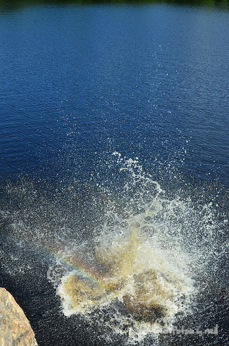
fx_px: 403
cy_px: 173
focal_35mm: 42
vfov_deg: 46.5
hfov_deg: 31.7
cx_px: 114
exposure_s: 1/400
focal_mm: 28
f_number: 10
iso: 400
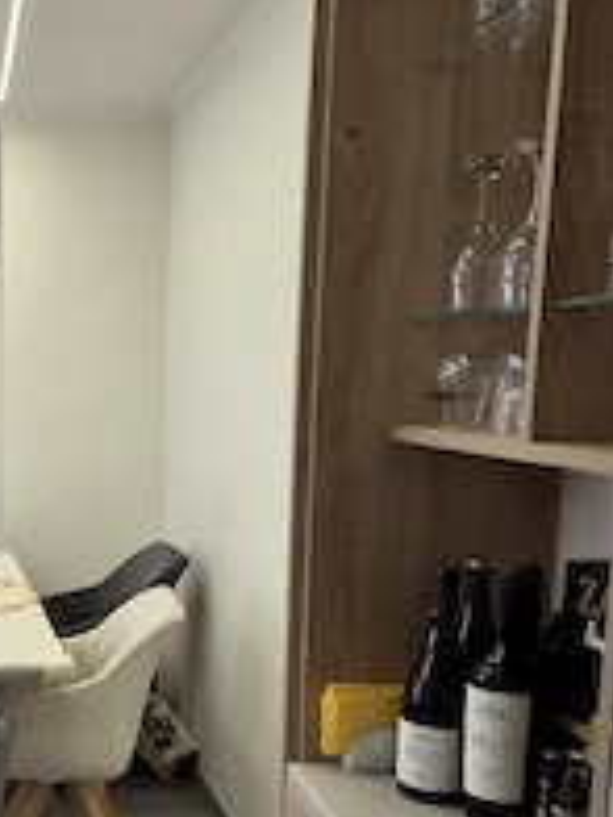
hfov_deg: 28.9
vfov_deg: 39.6
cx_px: -4
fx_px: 1110
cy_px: 588
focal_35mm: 47
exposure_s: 1/100
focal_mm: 5.4
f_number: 1.8
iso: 200
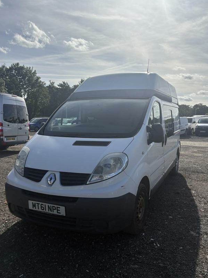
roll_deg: +2.7
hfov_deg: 48.2
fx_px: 232
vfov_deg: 61.7
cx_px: 108
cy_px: 136
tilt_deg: -2.5
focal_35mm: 29
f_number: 1.6
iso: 50
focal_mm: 5.96
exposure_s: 1/14493
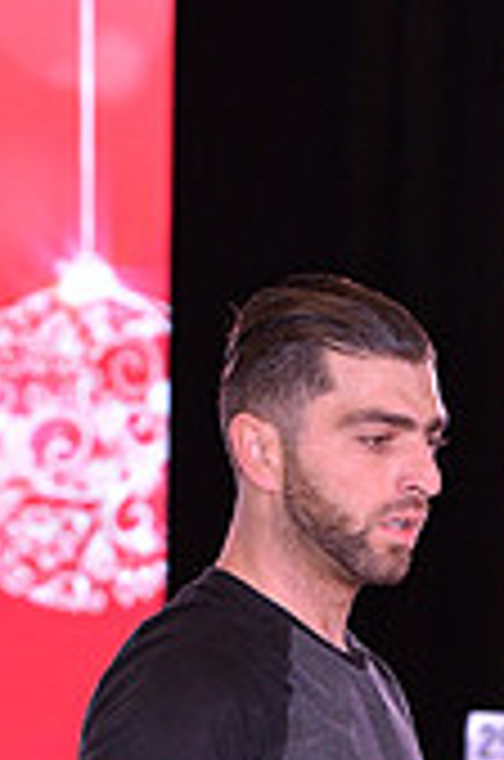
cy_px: 1268
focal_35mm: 447
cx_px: 362
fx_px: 9425
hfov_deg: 3.1
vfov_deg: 4.6
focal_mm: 130
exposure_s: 1/250
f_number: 6.3
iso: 2000
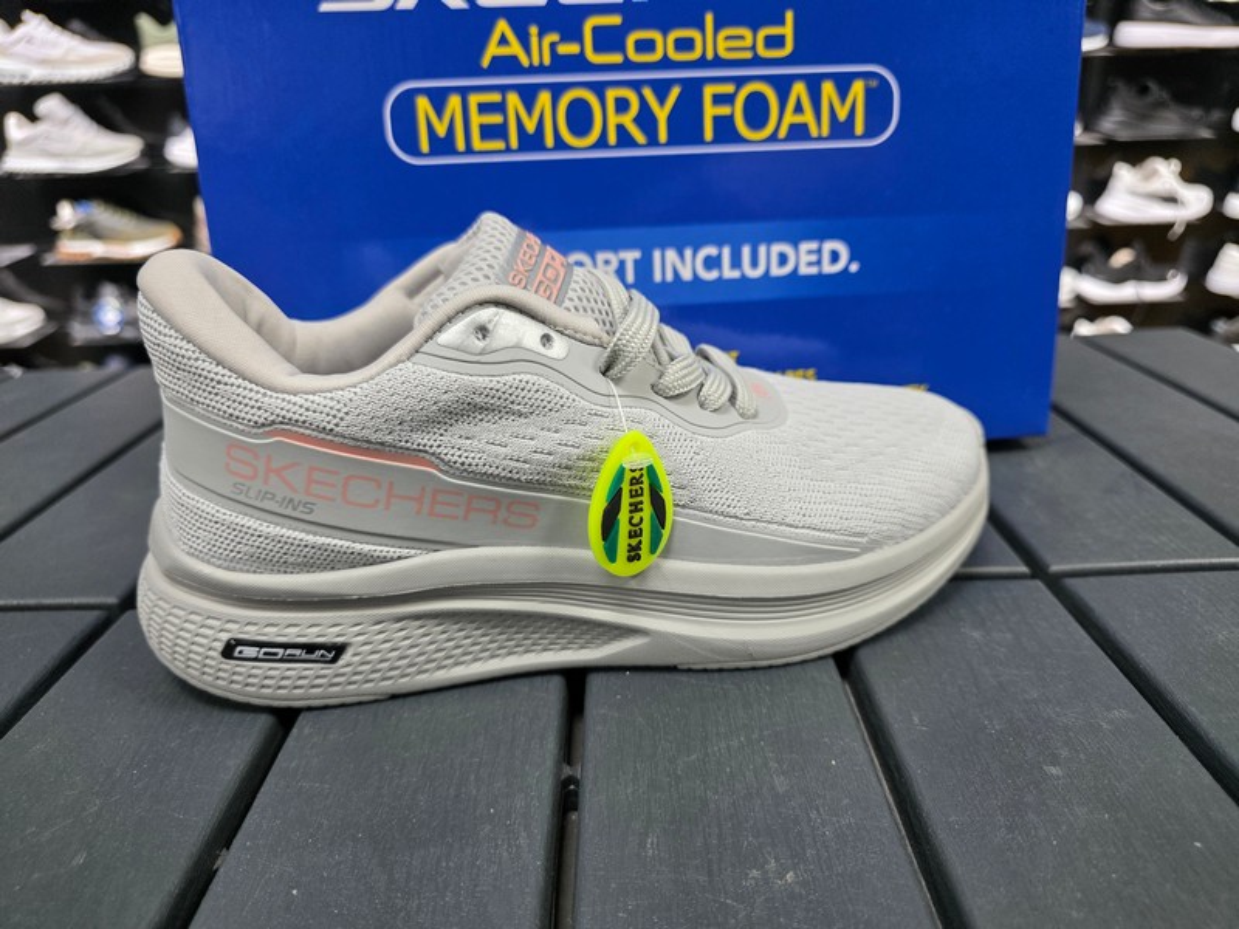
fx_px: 823
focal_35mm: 23
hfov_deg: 73.9
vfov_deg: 58.9
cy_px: 464
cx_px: 620
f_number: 1.7
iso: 160
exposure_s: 1/100
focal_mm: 6.3
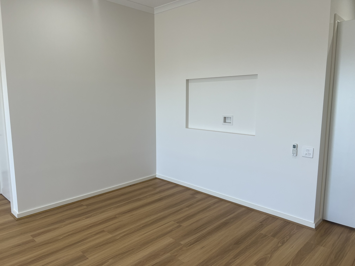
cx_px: 178
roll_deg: +0.3
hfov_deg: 67.3
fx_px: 267
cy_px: 133
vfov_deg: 53.1
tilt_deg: -8.4
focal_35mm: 26
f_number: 1.5
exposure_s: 1/105
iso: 32
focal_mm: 5.7
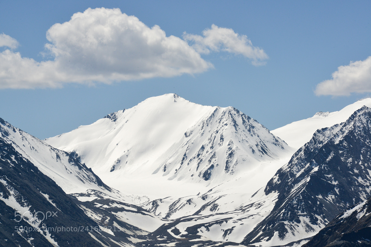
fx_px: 1907
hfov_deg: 11.1
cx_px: 186
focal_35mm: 185
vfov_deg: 7.4
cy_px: 124
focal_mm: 185
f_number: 18
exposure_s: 1/1250
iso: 800
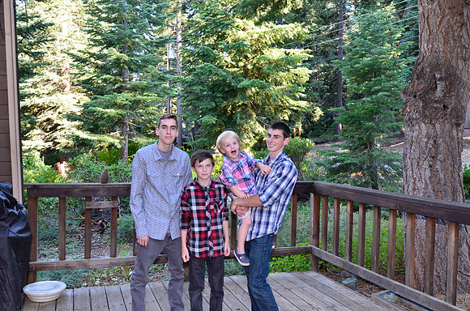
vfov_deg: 36.7
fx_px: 469
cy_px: 156
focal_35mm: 36
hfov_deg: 53.2
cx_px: 235
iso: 800
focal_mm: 24
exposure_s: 1/60
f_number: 7.1
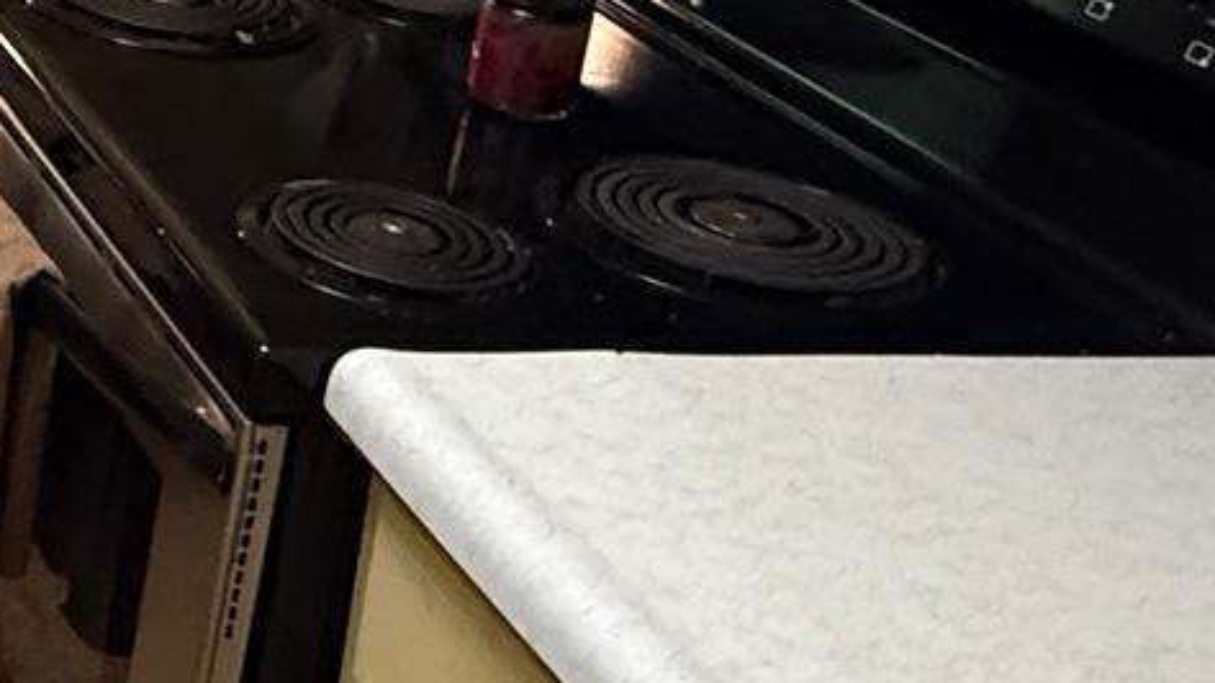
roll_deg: -0.8
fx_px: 2126
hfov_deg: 24.0
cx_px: -676
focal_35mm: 66
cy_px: -134
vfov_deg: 17.4
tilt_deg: -15.3
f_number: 2.2
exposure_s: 1/60
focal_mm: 2.22
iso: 640
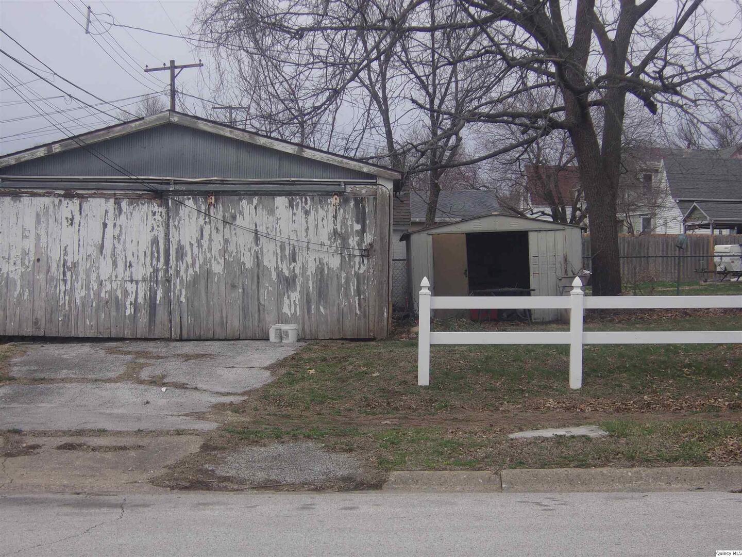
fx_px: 1500
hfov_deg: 27.8
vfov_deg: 21.0
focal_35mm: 70
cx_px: 371
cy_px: 278
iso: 80
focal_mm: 12.5
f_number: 4.9
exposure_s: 1/340
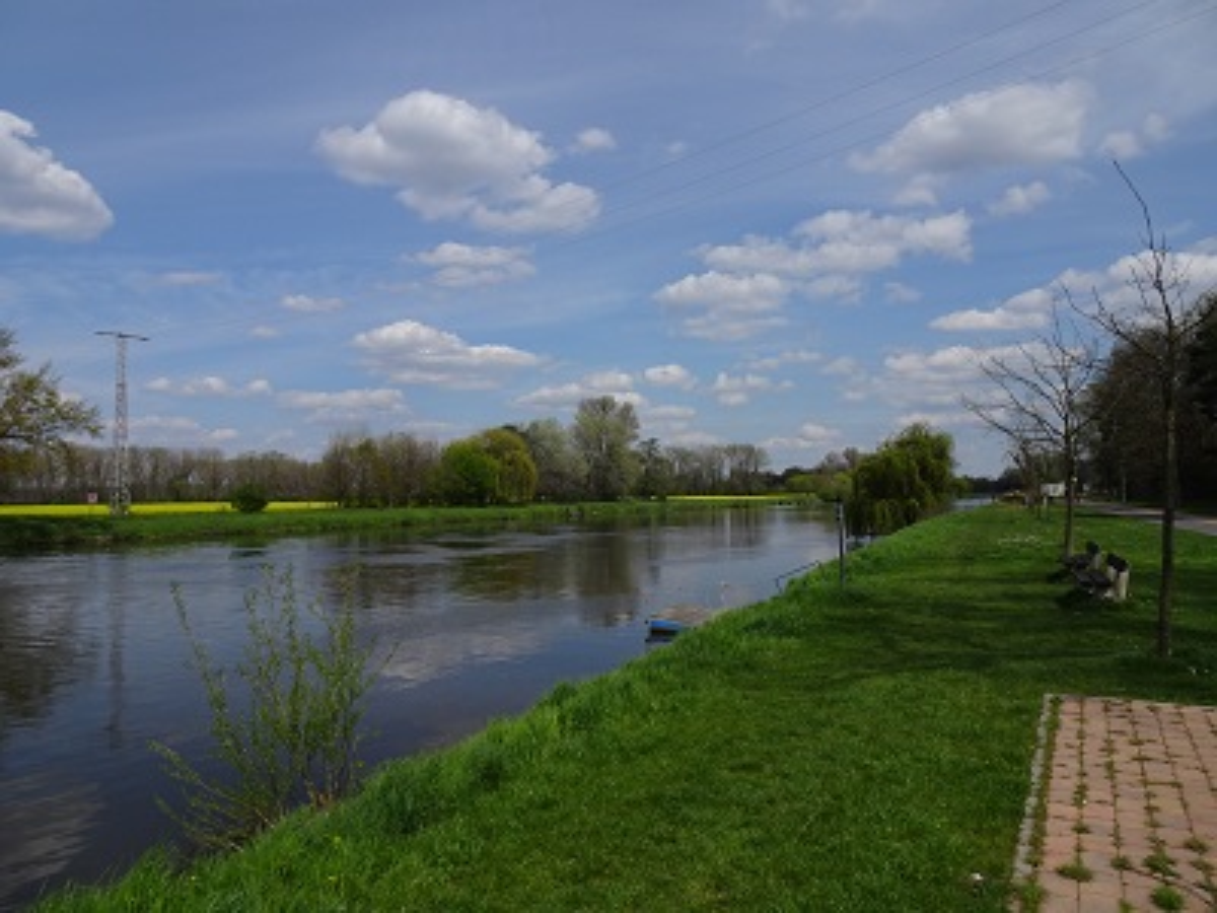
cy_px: 456
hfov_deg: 71.6
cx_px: 608
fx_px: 844
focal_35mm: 24
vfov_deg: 56.8
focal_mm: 4.1
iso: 80
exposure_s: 1/2000
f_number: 3.5
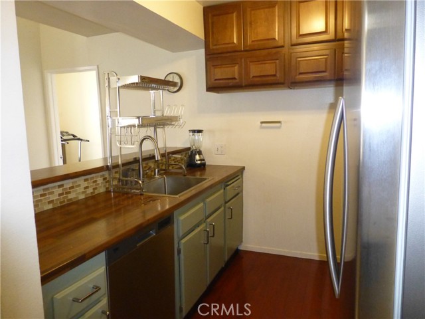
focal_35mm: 24
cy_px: 160
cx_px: 212
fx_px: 295
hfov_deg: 71.6
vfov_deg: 56.8
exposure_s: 1/60
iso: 800
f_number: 3.3
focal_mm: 4.3
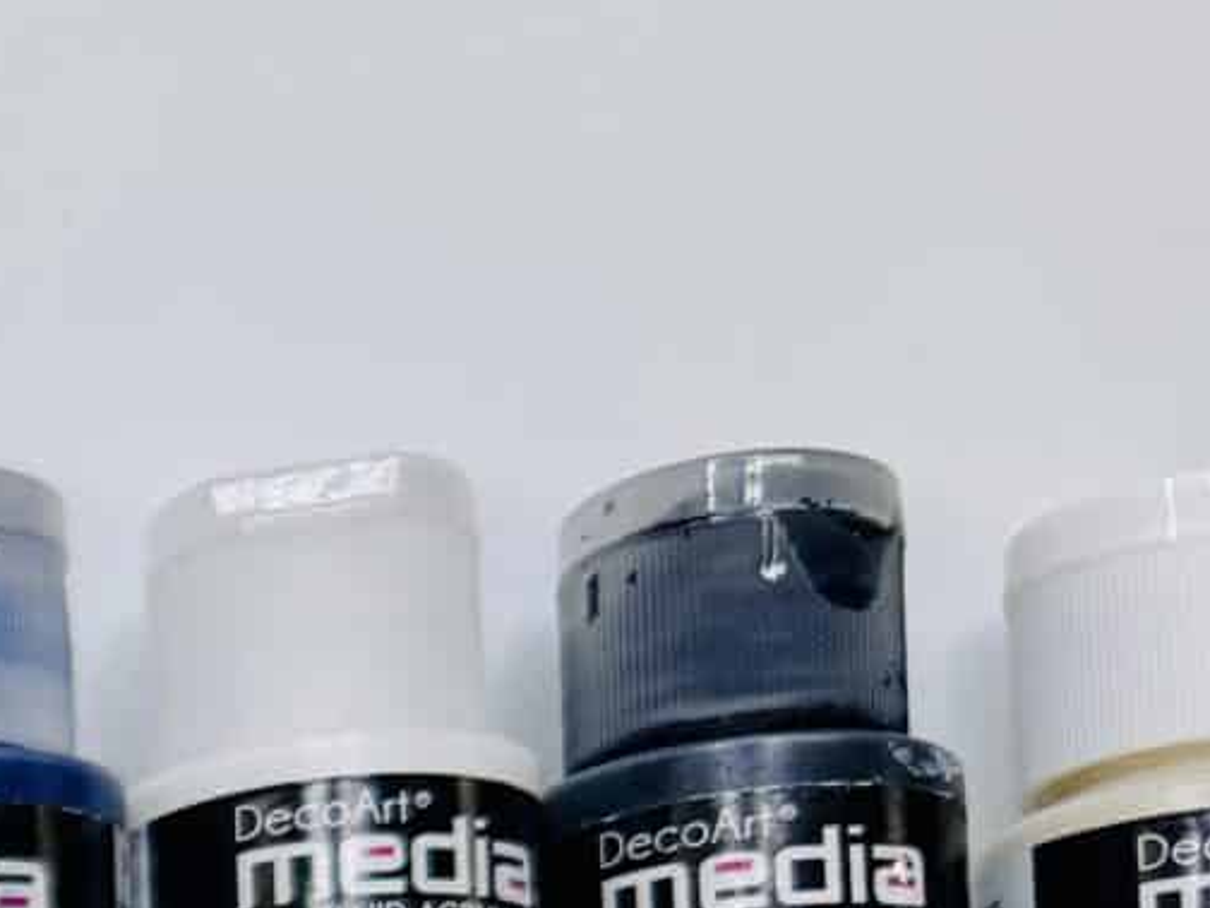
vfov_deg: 10.9
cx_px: -1512
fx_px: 4265
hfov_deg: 13.0
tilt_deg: -86.0
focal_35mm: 122
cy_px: 1919
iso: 80
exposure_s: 1/671
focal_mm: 6.76
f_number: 1.78
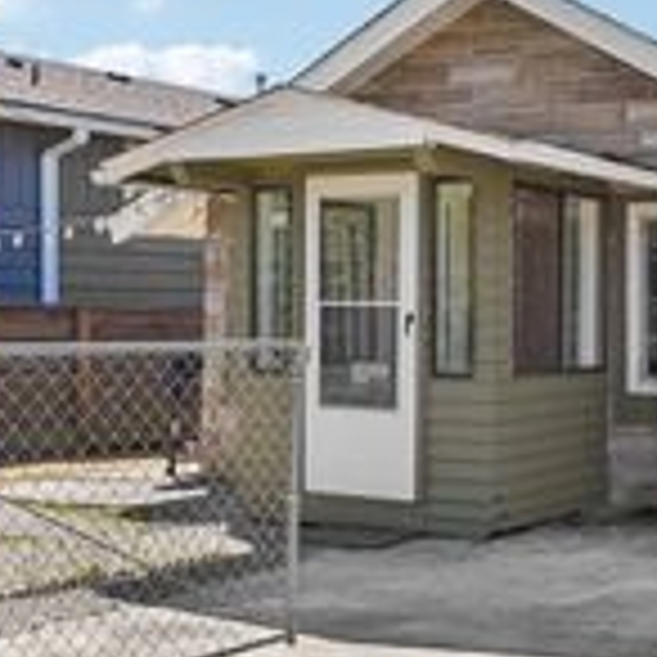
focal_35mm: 58
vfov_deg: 29.5
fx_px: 1245
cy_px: 304
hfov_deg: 27.4
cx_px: 698
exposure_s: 1/1000
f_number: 8
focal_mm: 20
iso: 400
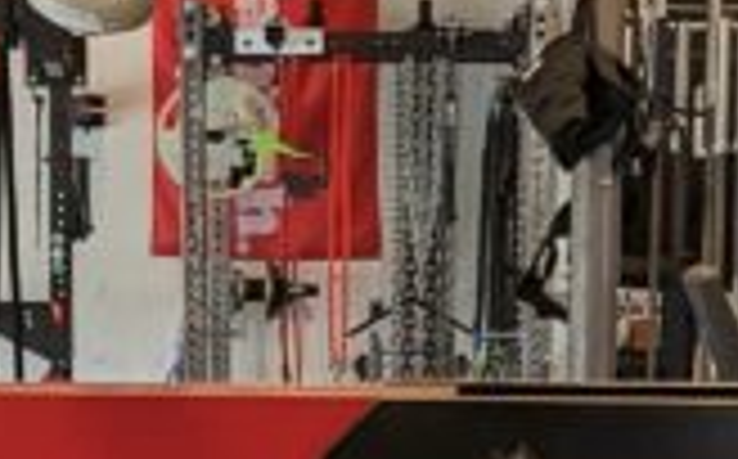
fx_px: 1727
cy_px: 320
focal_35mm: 86
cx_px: 256
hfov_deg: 24.0
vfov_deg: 15.1
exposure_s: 1/60
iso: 64
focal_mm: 1.95
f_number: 2.2
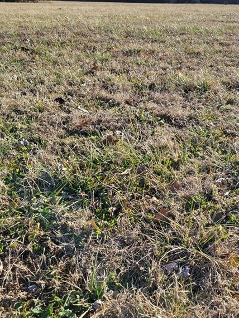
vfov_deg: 52.6
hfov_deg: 40.6
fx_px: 322
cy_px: 157
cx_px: 140
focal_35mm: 35
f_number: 1.8
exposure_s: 1/1457
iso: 50
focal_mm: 4.25
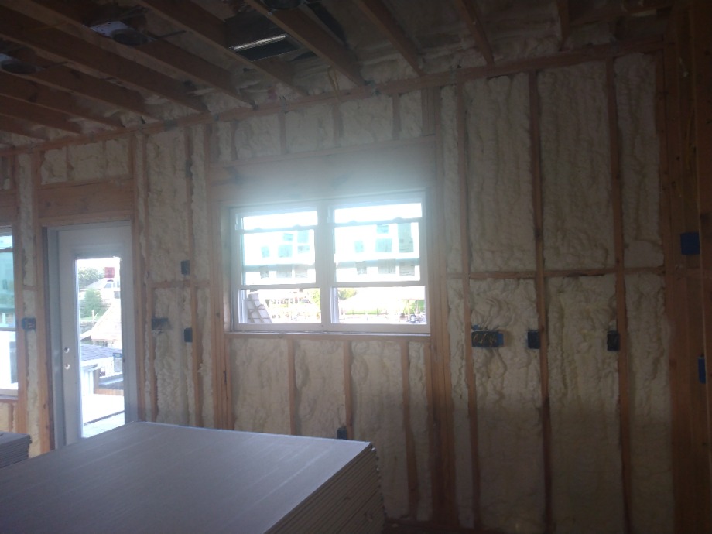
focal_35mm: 20
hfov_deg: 81.7
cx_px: 356
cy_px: 267
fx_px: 411
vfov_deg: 66.0
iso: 175
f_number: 2
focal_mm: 3.54
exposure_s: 1/30
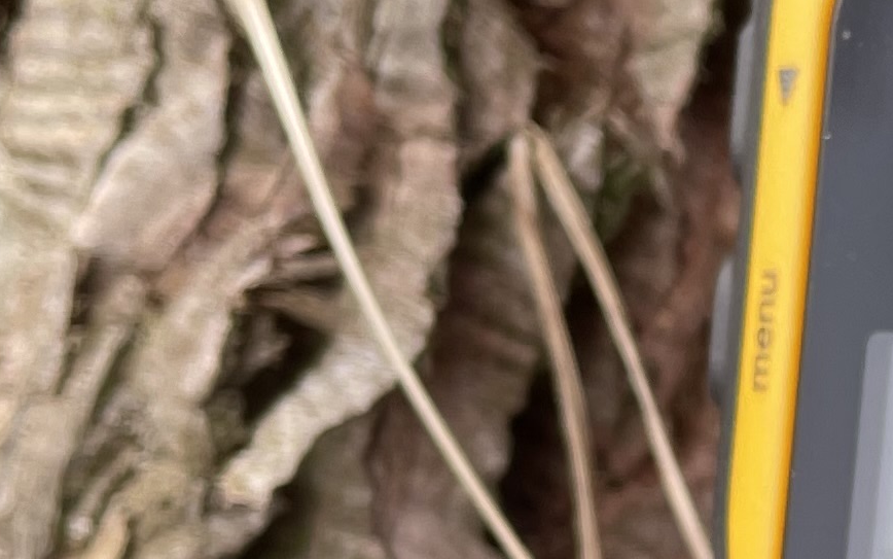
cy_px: 617
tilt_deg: -41.0
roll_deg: +10.4
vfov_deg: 10.1
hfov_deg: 15.0
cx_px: 1363
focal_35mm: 128
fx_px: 3116
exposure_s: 1/425
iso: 32
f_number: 1.6
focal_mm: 4.2
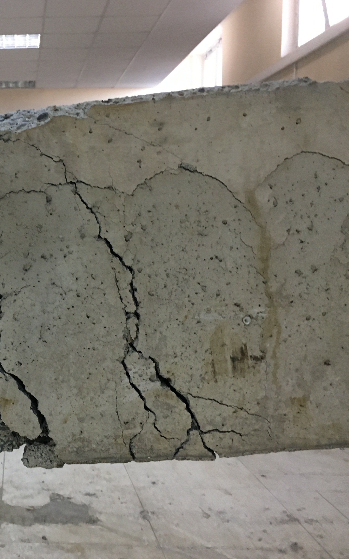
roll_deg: +0.4
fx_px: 685
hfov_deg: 26.7
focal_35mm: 45
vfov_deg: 44.4
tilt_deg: -4.5
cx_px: -15
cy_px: 286
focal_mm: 4.15
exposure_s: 1/33
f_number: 2.2
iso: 160
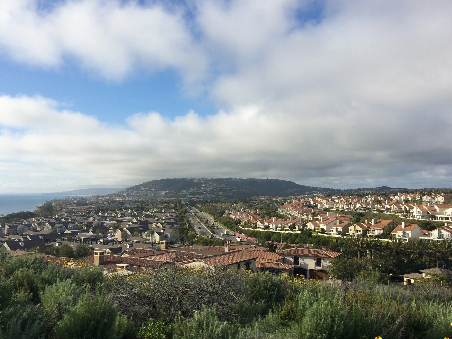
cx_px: 231
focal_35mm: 32
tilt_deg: +0.4
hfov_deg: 56.8
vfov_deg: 44.1
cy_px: 180
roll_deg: +0.1
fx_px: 418
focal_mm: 4.15
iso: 32
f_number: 2.2
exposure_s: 1/3165
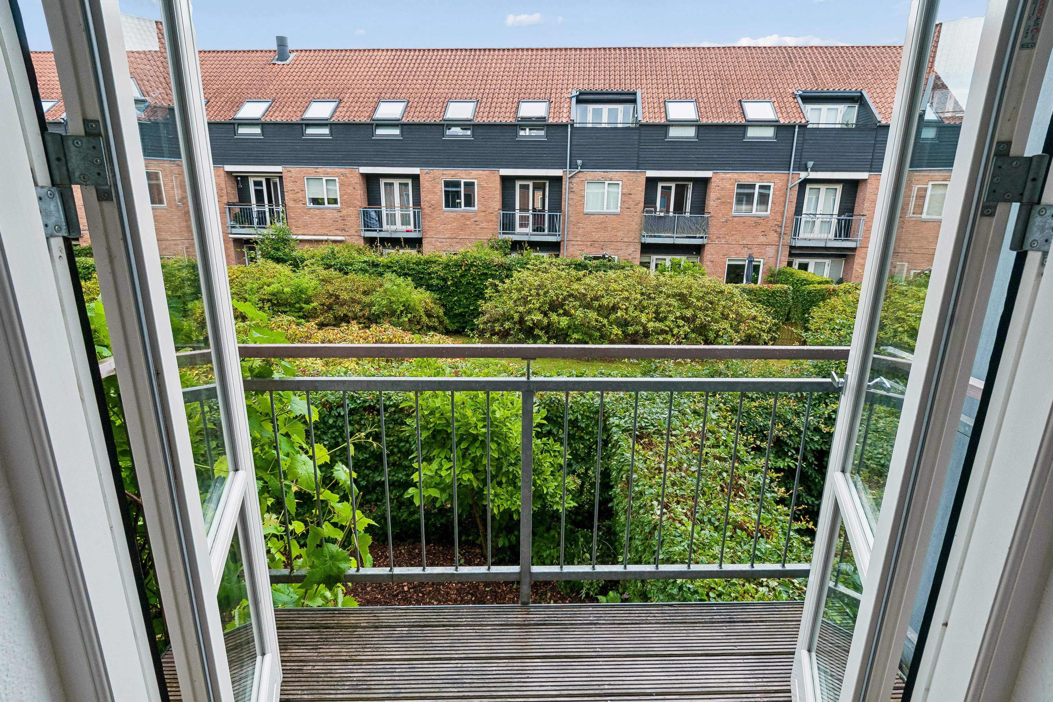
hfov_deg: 90.0
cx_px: 526
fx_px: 526
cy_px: 351
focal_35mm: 18
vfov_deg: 67.4
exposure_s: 1/125
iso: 400
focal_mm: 12
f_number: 10
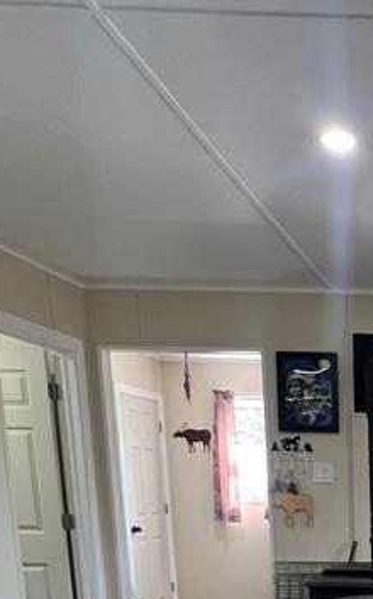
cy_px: 623
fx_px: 652
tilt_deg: -11.3
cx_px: 519
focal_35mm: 40
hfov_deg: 25.9
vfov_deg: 41.6
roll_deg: -0.7
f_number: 1.8
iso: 160
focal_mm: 1.57
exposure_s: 1/60
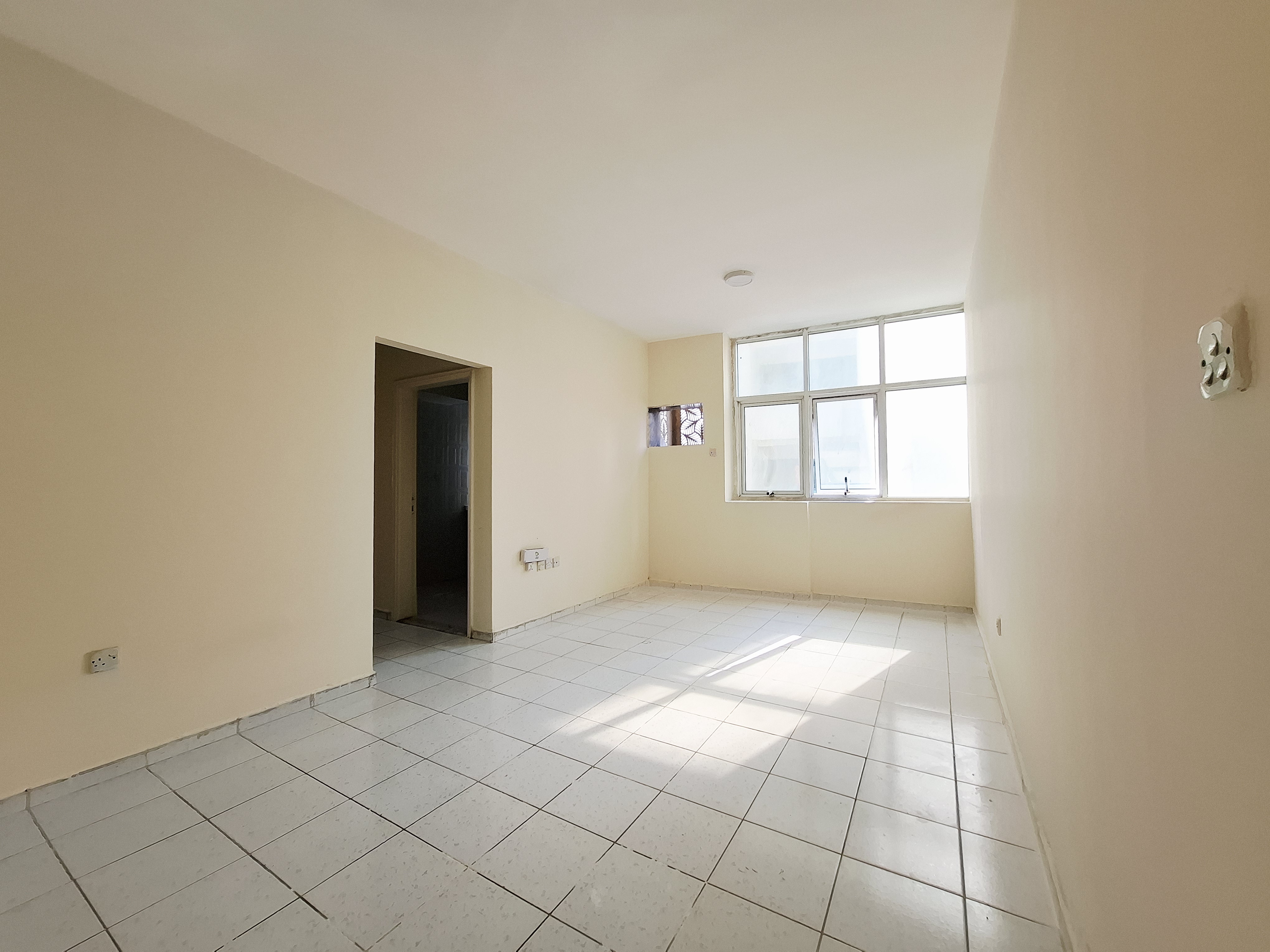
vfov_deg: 89.9
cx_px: 635
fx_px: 477
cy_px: 476
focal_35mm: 13
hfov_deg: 106.2
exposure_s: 1/50
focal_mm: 1.74
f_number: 2.2
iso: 40
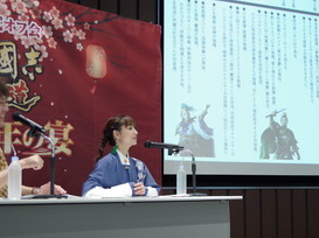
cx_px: 199
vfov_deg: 22.5
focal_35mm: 65
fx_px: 598
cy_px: 138
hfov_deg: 29.7
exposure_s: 1/50
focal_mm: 24
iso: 1600
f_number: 4
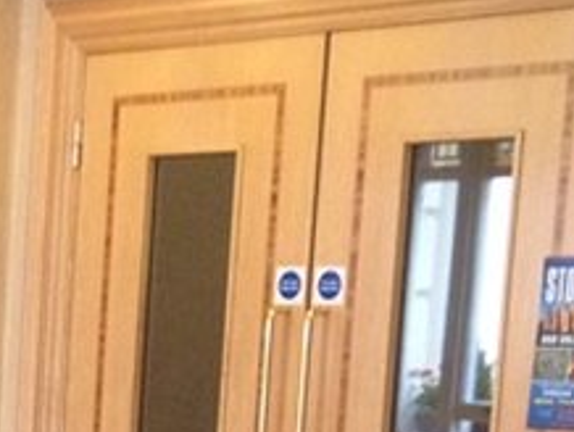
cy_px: 764
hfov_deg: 10.6
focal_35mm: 171
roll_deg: -0.4
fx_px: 2839
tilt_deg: -11.5
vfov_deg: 8.4
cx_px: -553
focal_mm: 4.12
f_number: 2.4
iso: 160
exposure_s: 1/20
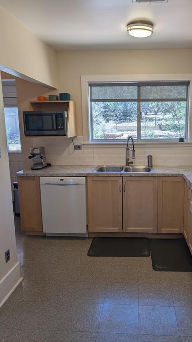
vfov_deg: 69.9
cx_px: 127
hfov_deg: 42.4
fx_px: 244
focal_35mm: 27
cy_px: 168
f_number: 1.68
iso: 19
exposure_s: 1/120
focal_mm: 6.9
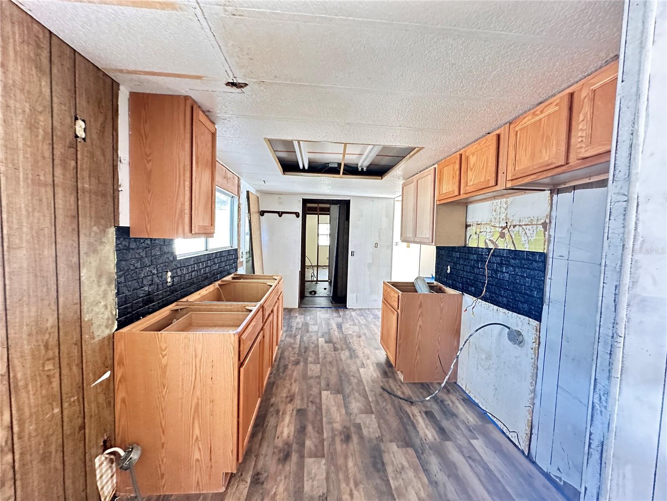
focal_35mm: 14
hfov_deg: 102.1
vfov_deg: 85.7
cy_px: 250
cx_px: 334
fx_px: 270
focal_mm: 2.22
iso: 640
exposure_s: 1/60
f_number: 2.2
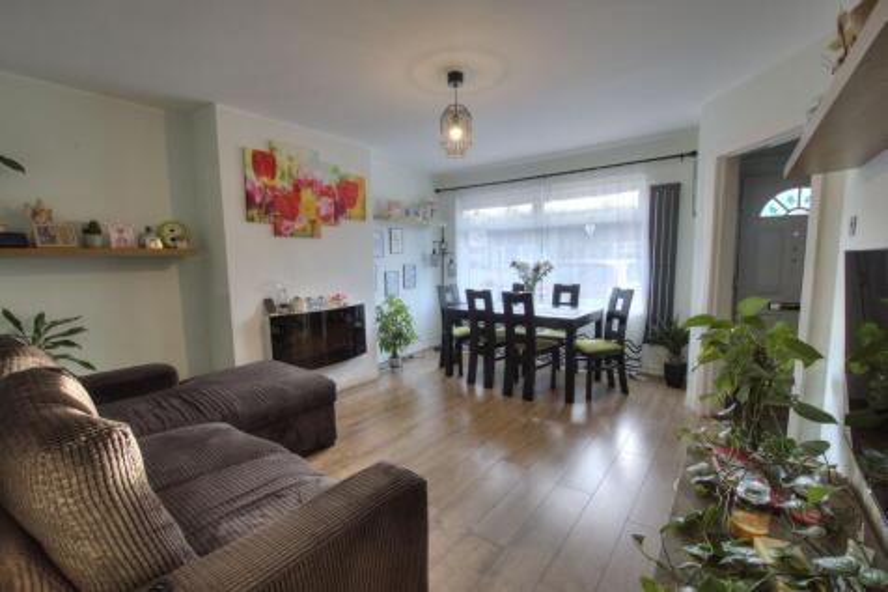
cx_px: 444
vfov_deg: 77.3
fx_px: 370
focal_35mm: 15
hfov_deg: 100.4
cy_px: 296
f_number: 8
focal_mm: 10
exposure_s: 1/15
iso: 400
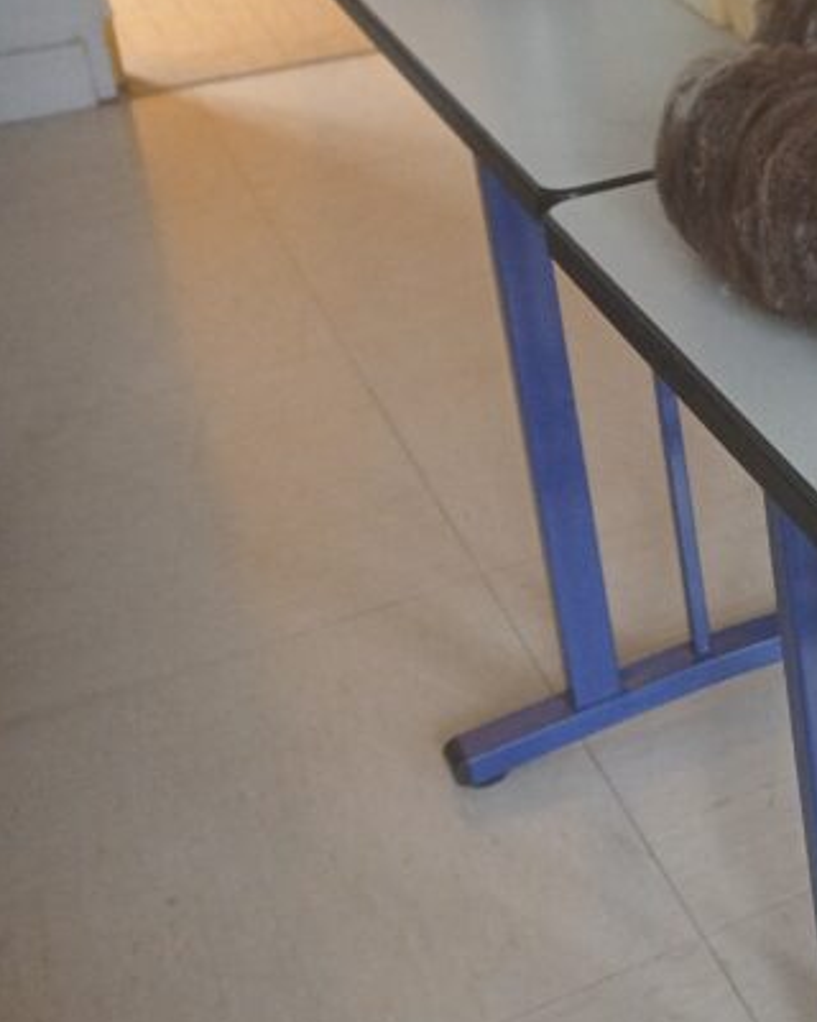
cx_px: 1297
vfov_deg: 28.2
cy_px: 138
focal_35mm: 65
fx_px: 1965
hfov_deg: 19.7
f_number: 1.8
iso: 200
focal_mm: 3.98
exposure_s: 1/60
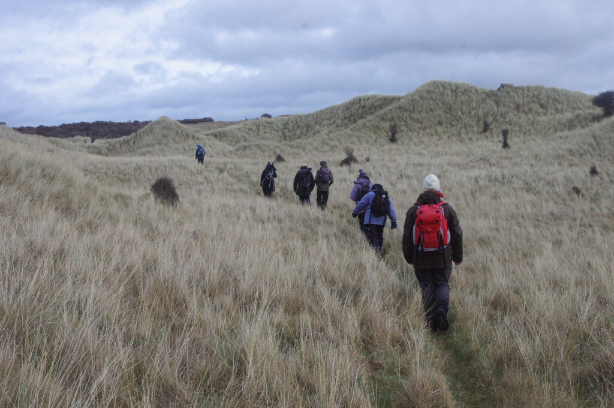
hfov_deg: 46.5
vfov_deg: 31.8
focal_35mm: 42
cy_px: 204
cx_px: 307
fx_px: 715
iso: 400
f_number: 9
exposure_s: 1/400
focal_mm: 28.13
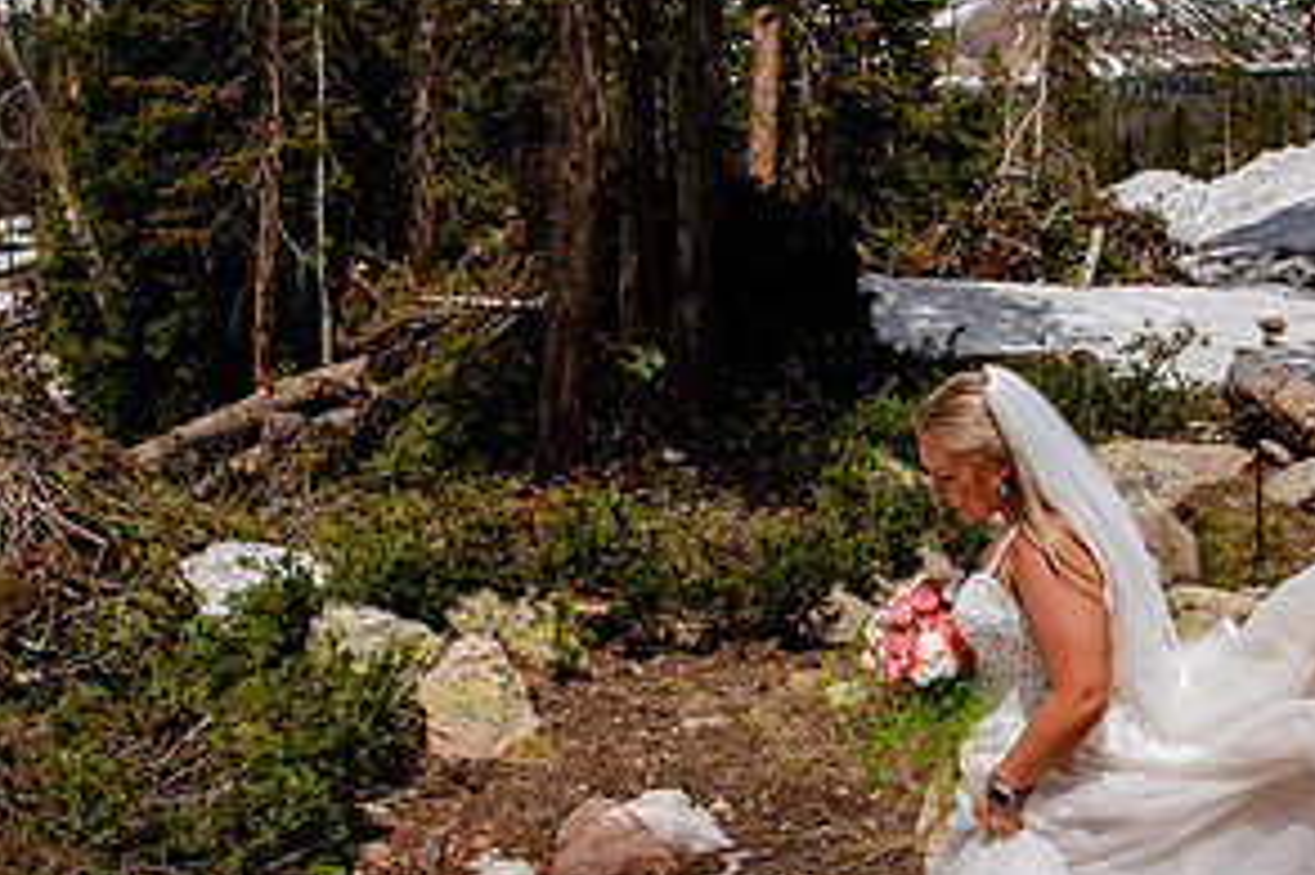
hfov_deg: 38.1
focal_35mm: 52
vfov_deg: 25.9
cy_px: 502
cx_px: 773
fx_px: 1898
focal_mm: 24
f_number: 8
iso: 200
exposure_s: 1/640
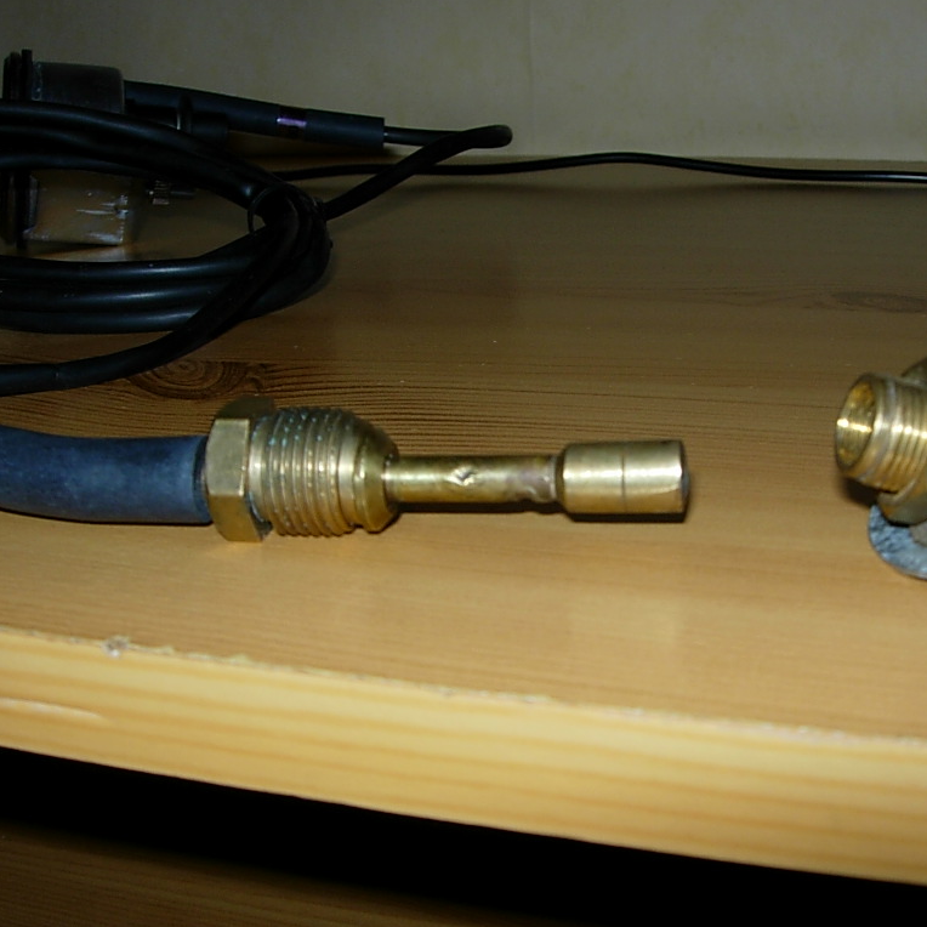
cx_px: 614
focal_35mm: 45
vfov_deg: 37.6
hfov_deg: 37.2
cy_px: 464
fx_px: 1363
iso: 79
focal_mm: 7.8
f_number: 4.8
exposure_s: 1/64
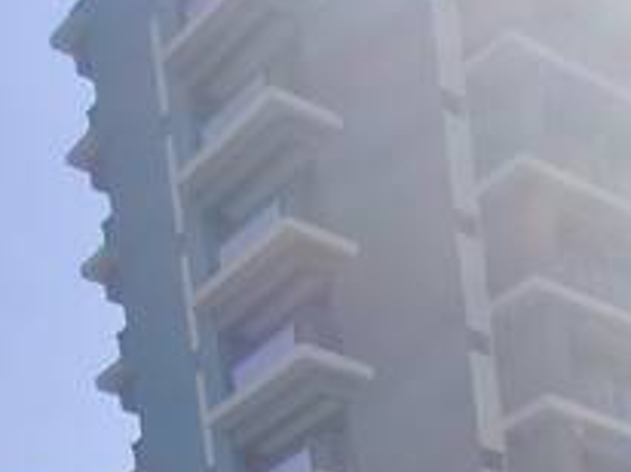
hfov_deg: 13.2
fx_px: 1912
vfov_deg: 9.5
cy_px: 1569
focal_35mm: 105
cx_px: 1568
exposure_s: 1/296
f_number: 2.2
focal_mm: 1.91
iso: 50
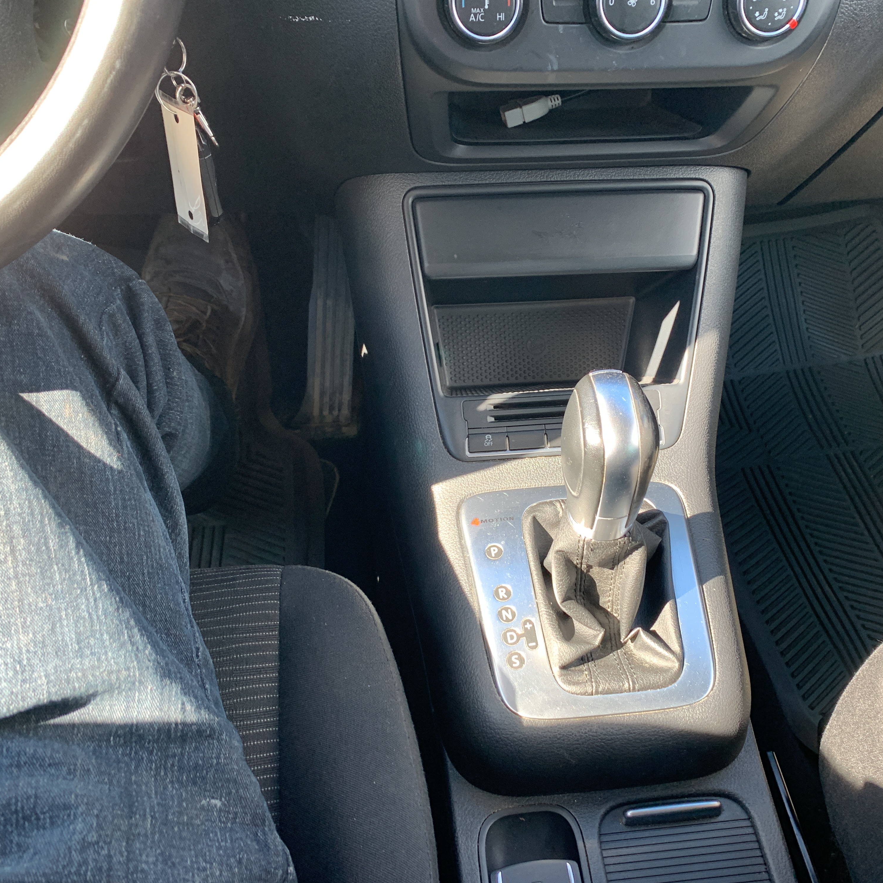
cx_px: 499
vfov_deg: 52.5
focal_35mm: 31
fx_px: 895
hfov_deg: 52.4
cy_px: 441
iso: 80
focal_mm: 4.25
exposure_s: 1/121
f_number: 1.8
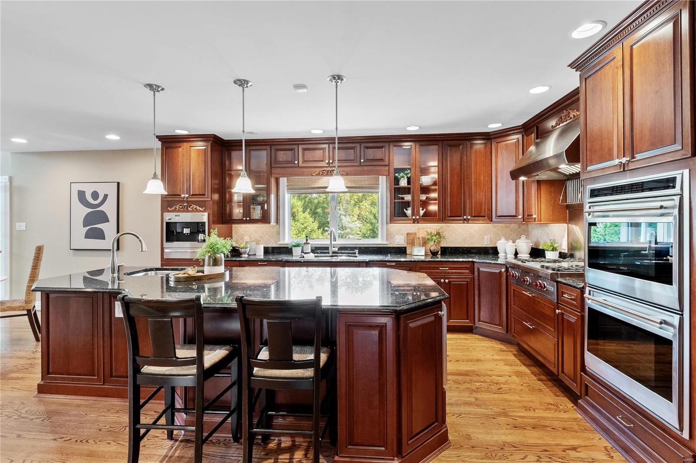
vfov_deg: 73.7
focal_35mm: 16
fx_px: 309
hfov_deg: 96.7
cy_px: 232
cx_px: 348
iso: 400
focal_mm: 8
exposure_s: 1/5
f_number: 6.3
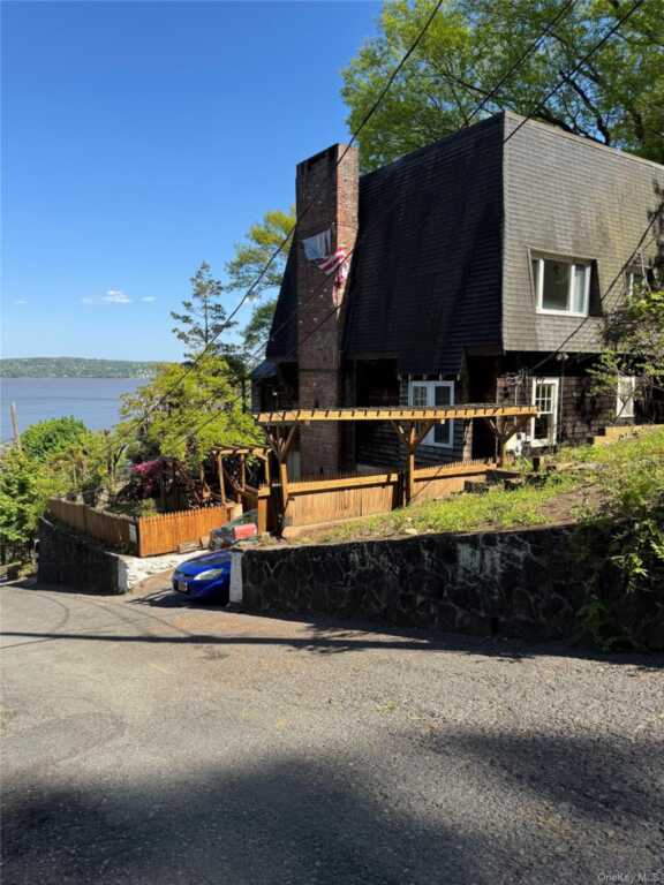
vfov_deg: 71.6
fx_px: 614
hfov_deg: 56.8
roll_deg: -0.5
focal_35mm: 24
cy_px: 442
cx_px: 332
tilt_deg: -7.1
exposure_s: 1/2506
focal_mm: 6.76
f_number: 1.78
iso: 80
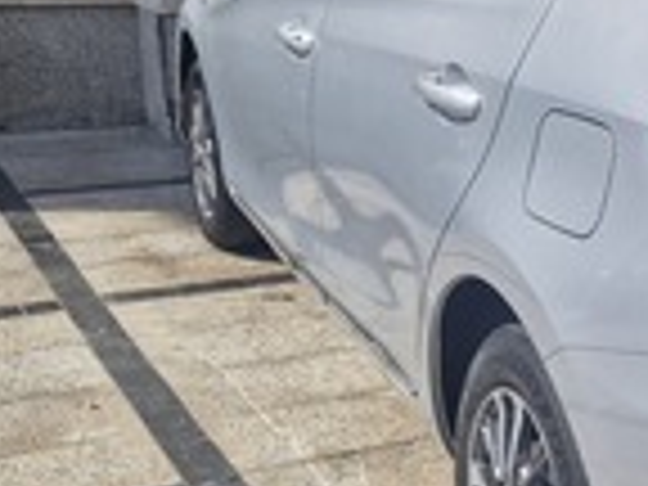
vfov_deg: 20.1
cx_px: 623
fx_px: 1367
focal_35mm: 73
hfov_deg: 25.6
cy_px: 286
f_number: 1.8
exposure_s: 1/1572
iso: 50
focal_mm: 5.54
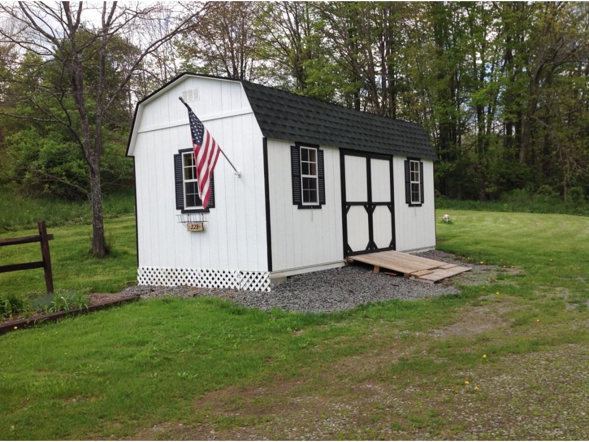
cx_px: 294
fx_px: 596
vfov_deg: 40.7
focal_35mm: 35
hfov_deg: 52.6
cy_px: 221
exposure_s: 1/1314
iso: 50
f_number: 2.4
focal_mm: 4.28
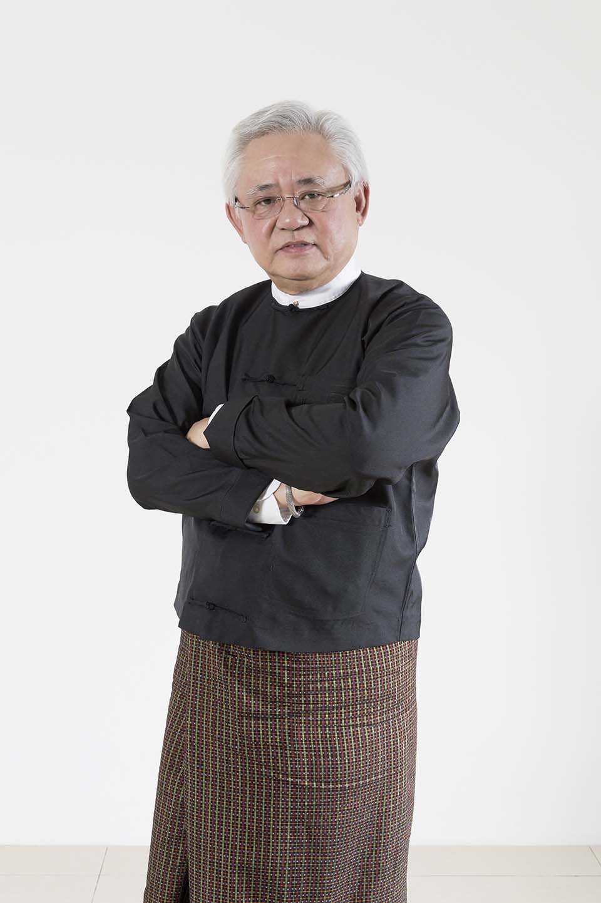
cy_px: 452
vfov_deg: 34.5
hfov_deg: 23.4
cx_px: 300
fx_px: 1454
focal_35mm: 58
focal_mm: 58
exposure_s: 1/100
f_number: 11
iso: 800
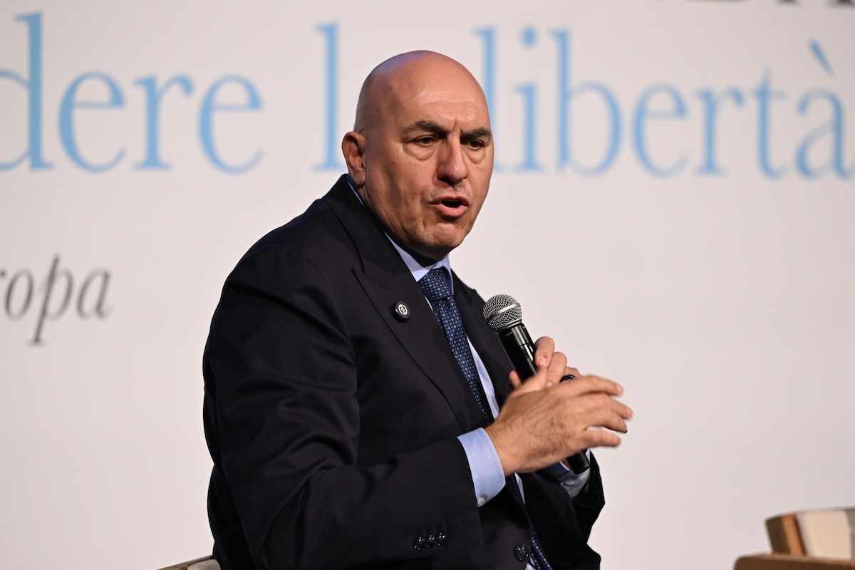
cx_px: 428
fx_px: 4750
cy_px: 285
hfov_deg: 10.3
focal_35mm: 200
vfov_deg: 6.9
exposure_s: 1/250
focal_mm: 200
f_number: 4
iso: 2000
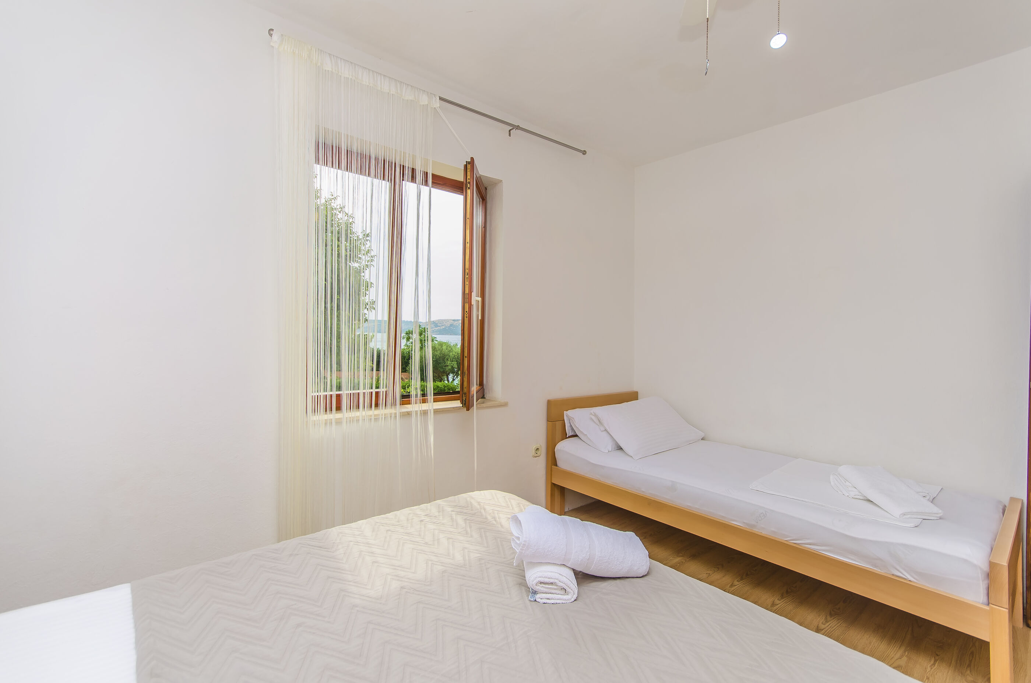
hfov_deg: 100.5
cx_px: 516
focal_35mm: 15
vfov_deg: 77.1
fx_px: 429
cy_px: 342
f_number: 7.1
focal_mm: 10
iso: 100
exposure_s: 1/125
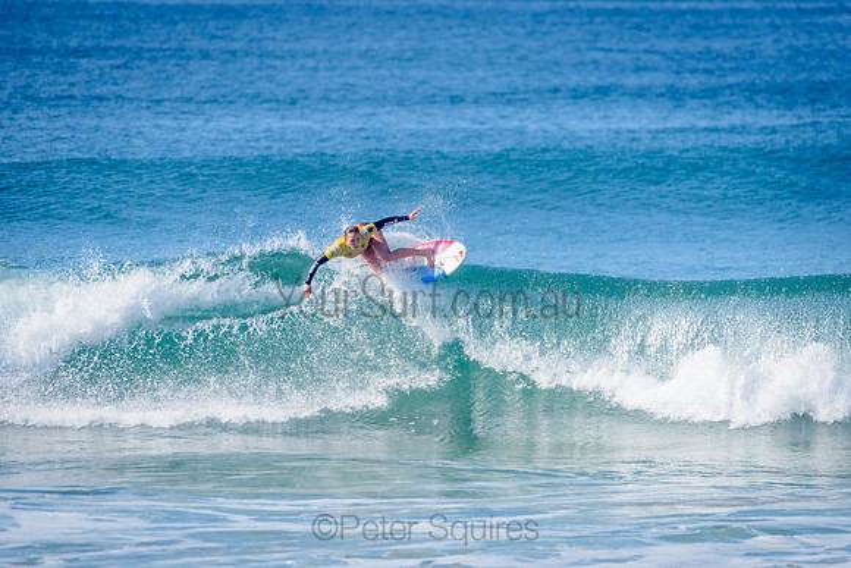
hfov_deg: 4.1
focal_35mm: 505
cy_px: 284
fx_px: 11944
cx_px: 426
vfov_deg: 2.7
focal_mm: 500
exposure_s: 1/2000
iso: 200
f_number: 5.6
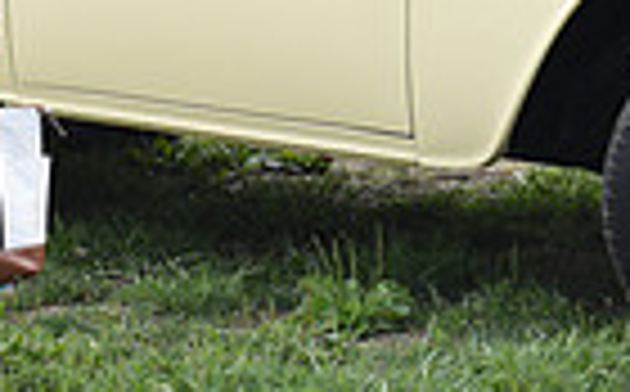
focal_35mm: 220
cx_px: 414
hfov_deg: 9.5
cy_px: -178
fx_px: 3771
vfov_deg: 5.9
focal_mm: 52
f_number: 8
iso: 320
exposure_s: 1/125
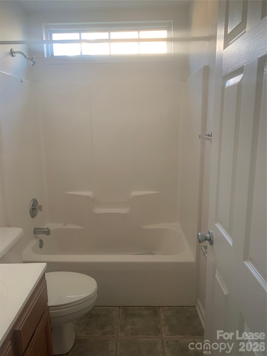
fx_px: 267
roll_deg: +1.3
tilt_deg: -10.8
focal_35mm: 26
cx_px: 134
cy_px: 178
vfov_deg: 67.3
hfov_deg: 53.1
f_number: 1.8
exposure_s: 1/62
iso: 100
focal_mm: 4.25
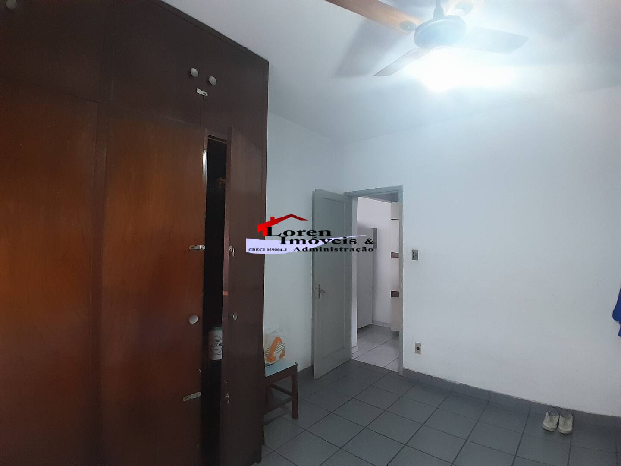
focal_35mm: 17
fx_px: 305
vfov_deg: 74.7
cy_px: 233
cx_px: 310
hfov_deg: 91.0
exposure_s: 1/24
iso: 320
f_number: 2.2
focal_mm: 1.46
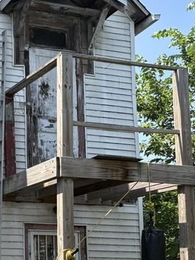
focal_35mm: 76
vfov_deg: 25.2
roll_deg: +0.0
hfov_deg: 18.1
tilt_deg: +8.5
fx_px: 571
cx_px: -57
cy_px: 213
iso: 64
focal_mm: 5.96
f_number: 1.6
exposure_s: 1/1626
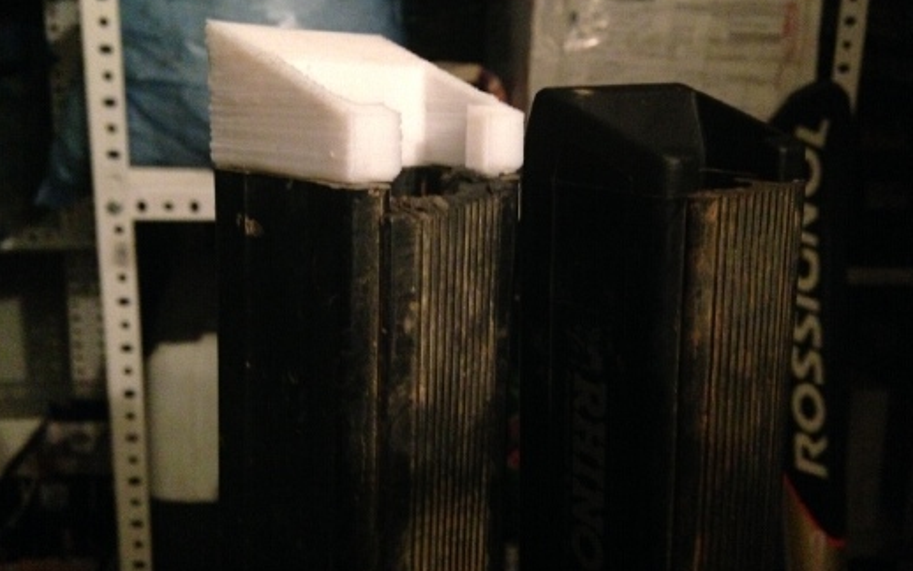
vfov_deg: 35.3
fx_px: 896
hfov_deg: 54.0
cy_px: 268
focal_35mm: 36
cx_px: 452
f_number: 2.4
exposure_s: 1/15
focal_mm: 4.12
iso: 800
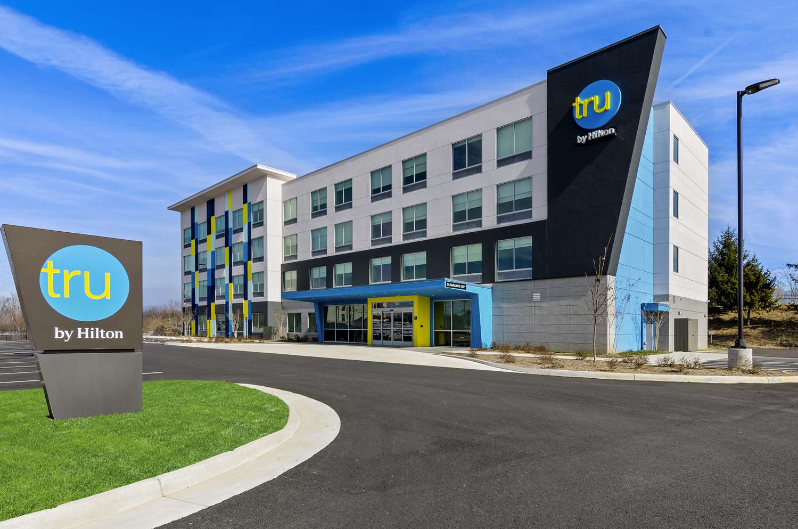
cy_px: 264
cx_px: 399
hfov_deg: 85.5
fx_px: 431
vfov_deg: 63.0
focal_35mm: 20
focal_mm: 13
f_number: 11
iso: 200
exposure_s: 1/400
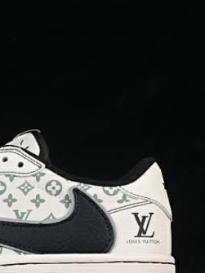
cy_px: 175
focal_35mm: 157
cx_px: -24
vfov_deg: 12.6
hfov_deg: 9.4
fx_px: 1240
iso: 160
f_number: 8
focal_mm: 50
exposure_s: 1/80
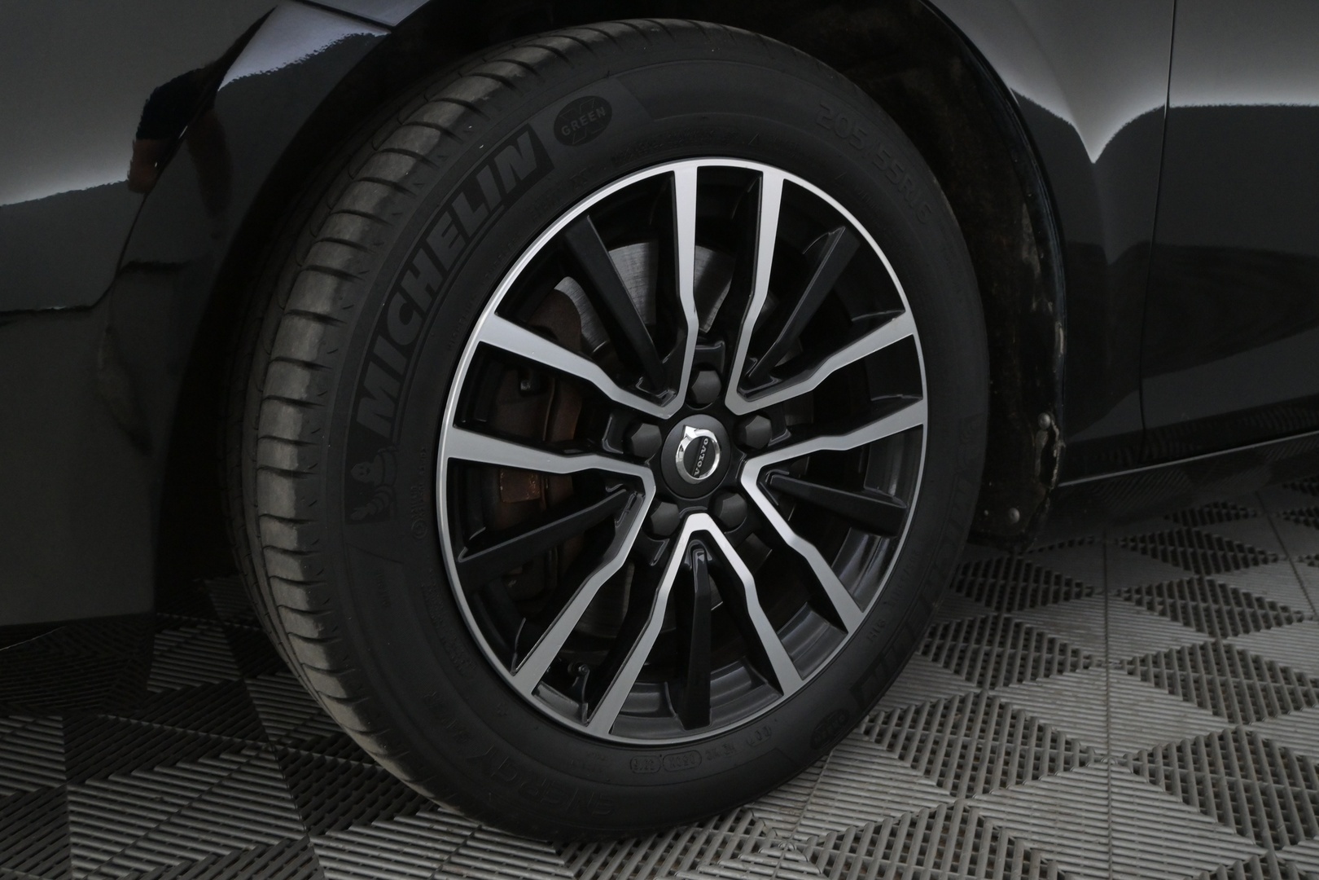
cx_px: 660
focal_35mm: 34
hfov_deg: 56.1
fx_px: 1236
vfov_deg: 39.1
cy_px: 440
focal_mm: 22.5
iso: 2500
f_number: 5.6
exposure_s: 1/100
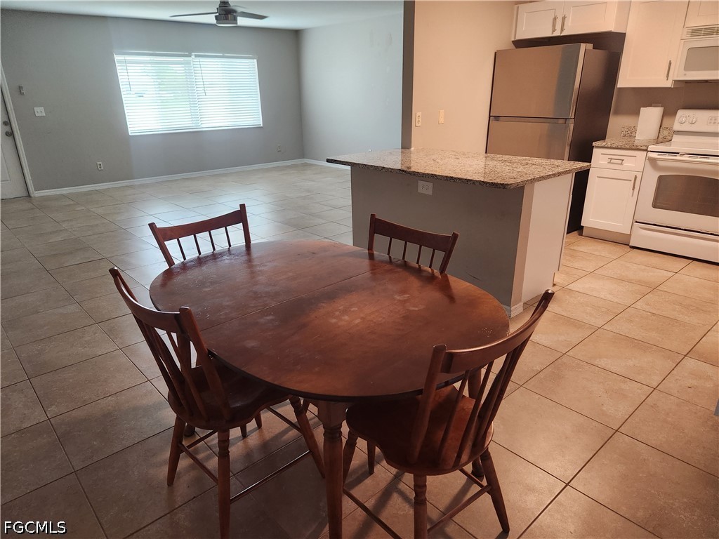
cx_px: 360
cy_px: 270
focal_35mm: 23
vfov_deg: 58.9
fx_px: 478
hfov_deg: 73.9
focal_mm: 5.4
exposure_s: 1/120
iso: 500
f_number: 1.8
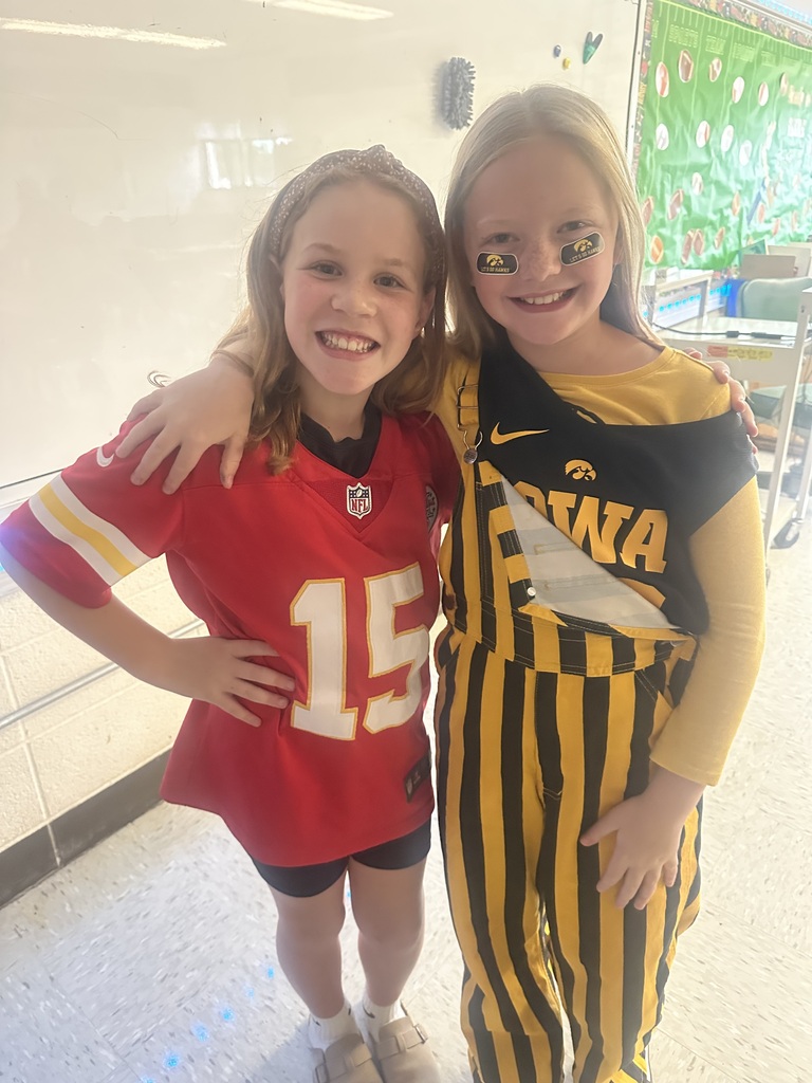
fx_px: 751
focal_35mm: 24
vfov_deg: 71.6
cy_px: 542
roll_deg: +1.5
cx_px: 406
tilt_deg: -26.7
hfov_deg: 56.8
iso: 800
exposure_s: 1/60
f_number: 1.78
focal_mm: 6.86
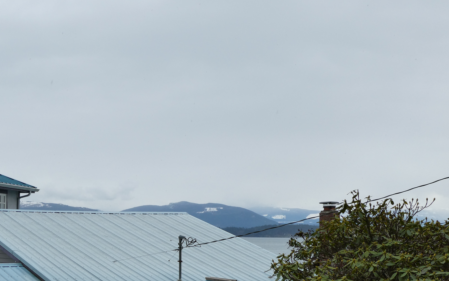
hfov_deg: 30.6
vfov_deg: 19.3
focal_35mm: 67
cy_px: 208
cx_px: 185
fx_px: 820
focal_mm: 8.4
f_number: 4
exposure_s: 1/500
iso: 80
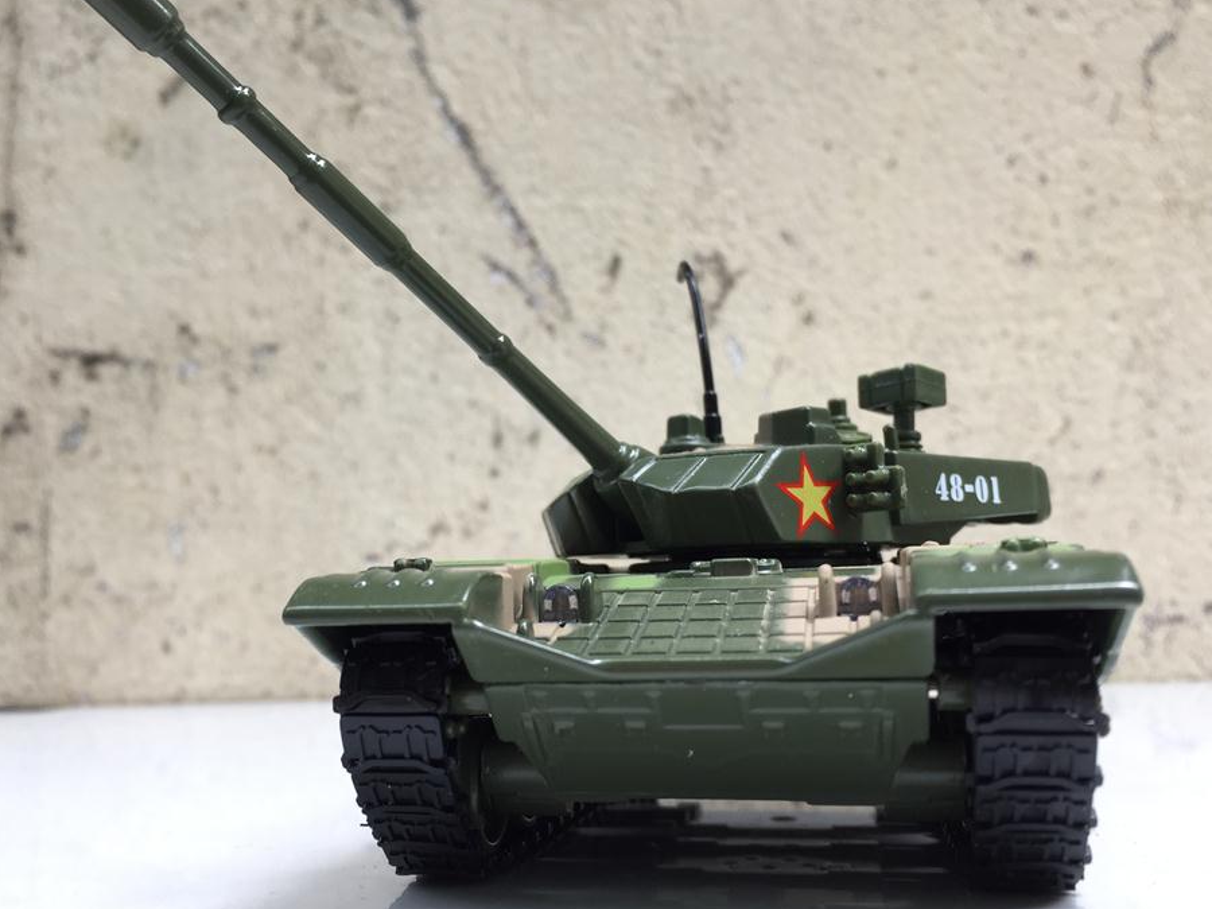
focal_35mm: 33
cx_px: 598
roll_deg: -0.6
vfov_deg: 42.9
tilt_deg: +6.6
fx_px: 1155
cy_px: 443
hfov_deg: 55.4
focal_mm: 4.15
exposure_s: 1/100
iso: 32
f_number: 2.2
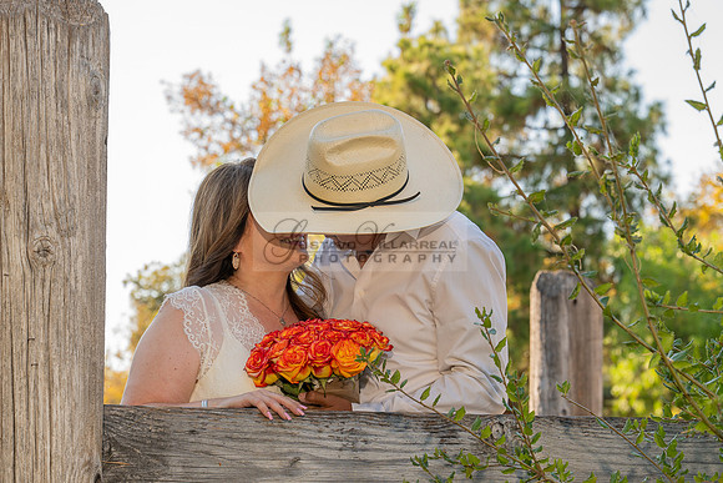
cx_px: 368
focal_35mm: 102
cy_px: 325
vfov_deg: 13.4
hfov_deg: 20.0
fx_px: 2049
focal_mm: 70
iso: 200
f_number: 5.6
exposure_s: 1/200
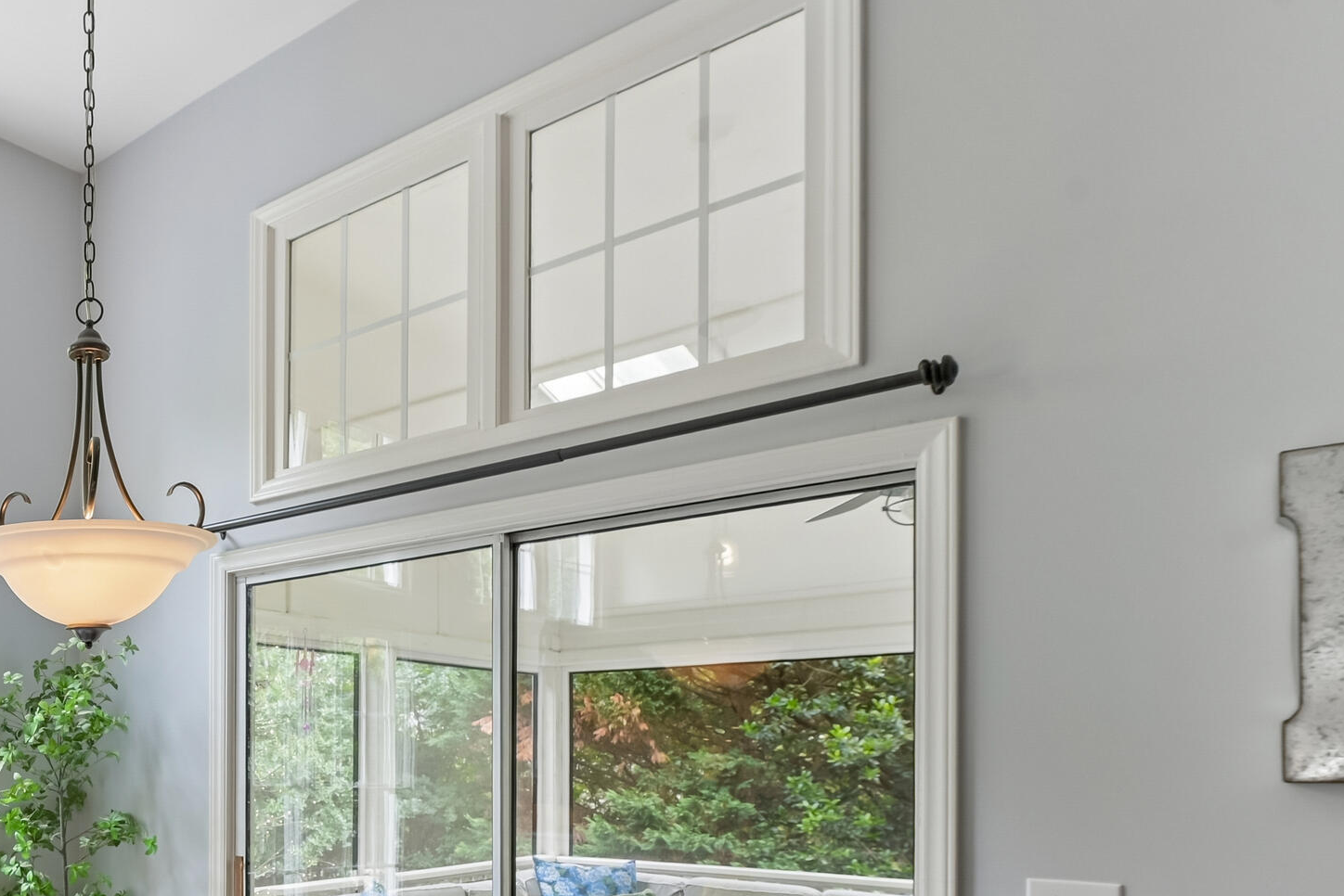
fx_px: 1083
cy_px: 771
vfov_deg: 42.1
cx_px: 59
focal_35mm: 29
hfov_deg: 53.0
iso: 200
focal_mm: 14
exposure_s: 1/20
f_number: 9
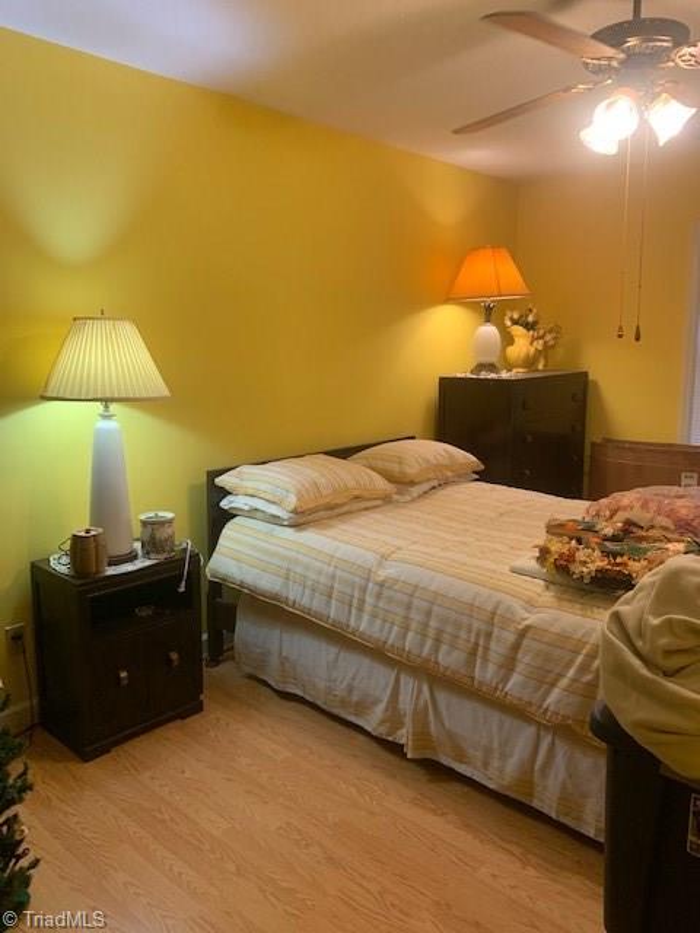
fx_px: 701
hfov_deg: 53.1
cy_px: 466
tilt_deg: -8.8
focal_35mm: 26
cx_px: 350
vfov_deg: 67.3
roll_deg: +0.0
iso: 100
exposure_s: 1/60
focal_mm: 4.25
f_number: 1.8
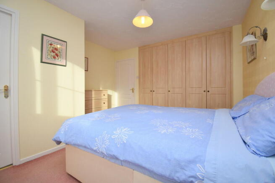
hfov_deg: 100.4
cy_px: 92
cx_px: 138
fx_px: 115
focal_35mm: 15
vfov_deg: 77.4
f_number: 5
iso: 200
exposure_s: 1/200
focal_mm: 10
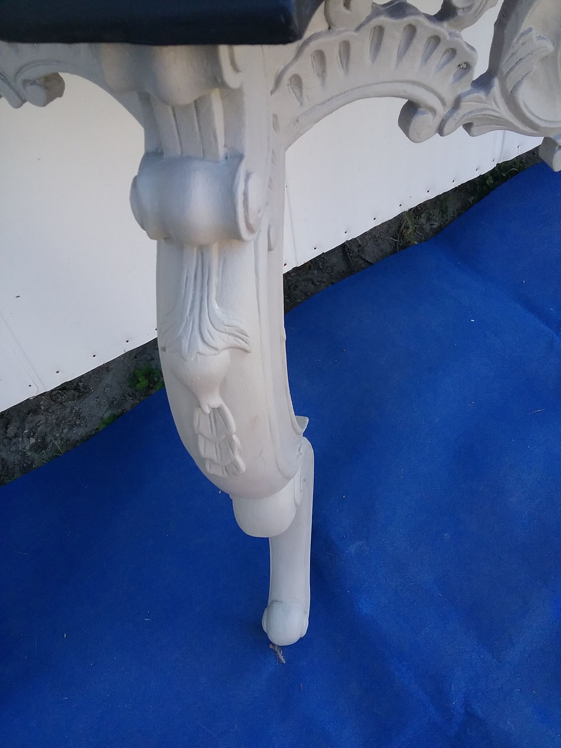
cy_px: 374
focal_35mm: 31
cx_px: 280
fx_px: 670
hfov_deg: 45.4
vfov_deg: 58.4
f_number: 2.2
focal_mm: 3.3
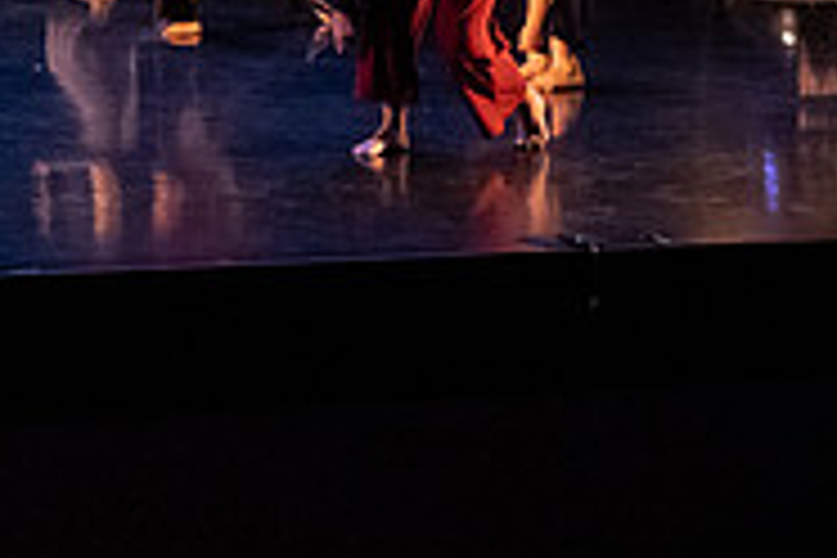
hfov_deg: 17.6
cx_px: -274
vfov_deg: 12.0
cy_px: -343
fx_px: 2511
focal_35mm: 108
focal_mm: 28
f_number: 4
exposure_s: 1/400
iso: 4000
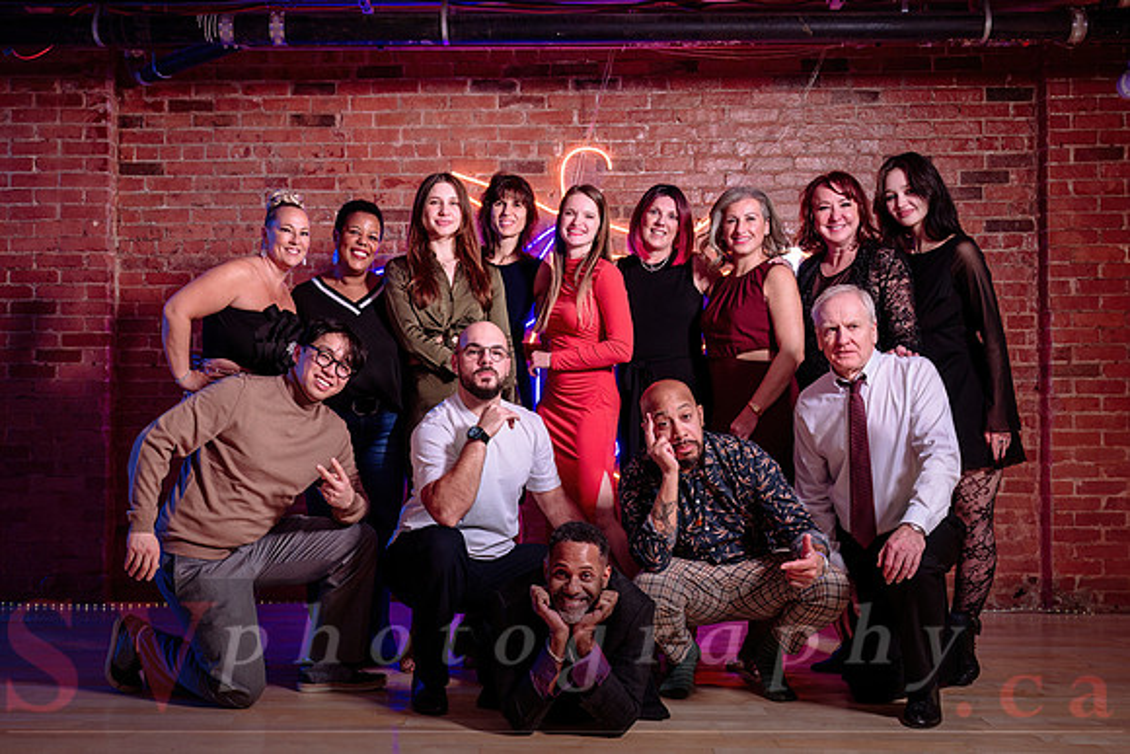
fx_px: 1283
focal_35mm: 41
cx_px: 498
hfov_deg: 47.4
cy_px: 396
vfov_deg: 32.7
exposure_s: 1/100
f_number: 4
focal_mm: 34
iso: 500
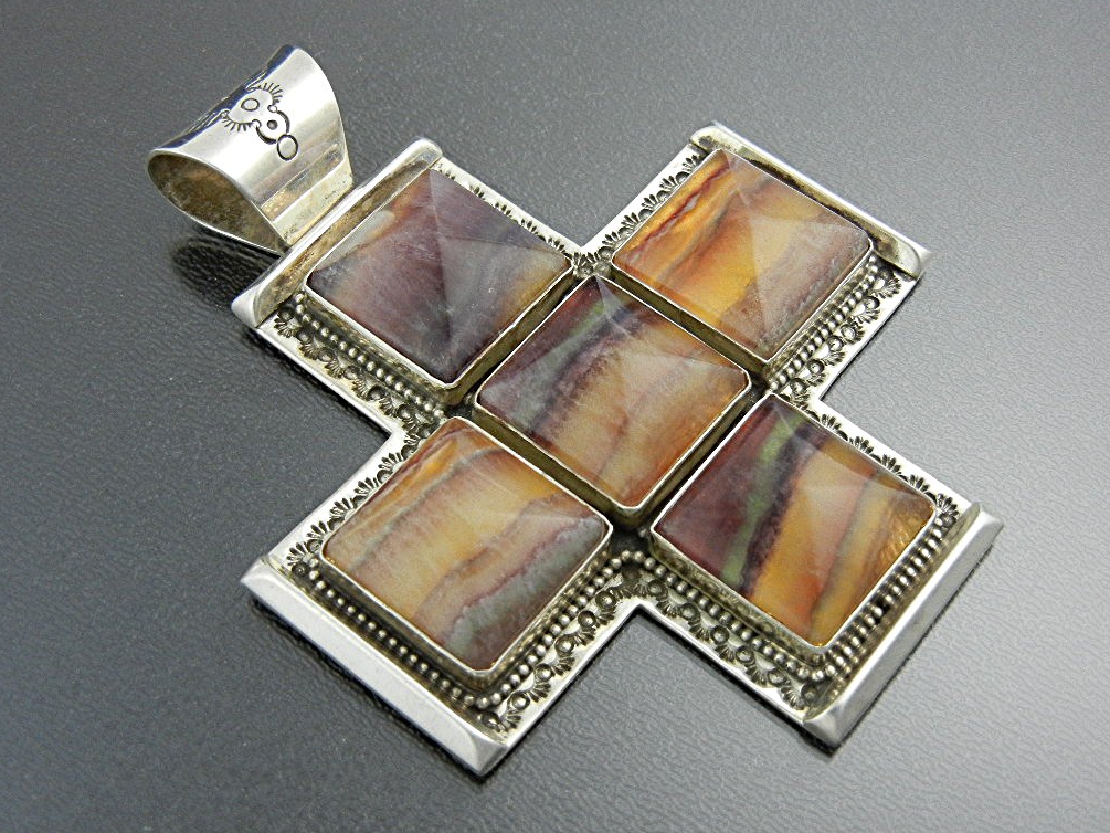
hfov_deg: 36.2
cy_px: 410
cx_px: 560
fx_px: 1700
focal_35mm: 53
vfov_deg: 27.5
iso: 400
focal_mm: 9.3
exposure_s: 1/26.5
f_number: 3.9
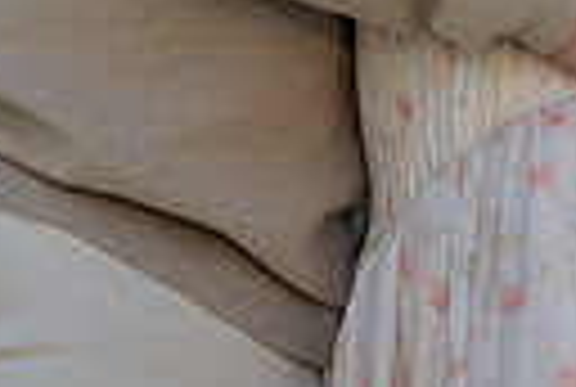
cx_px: 261
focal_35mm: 181
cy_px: -479
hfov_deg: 11.3
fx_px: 2903
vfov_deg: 7.2
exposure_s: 1/200
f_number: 9
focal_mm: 40
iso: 200
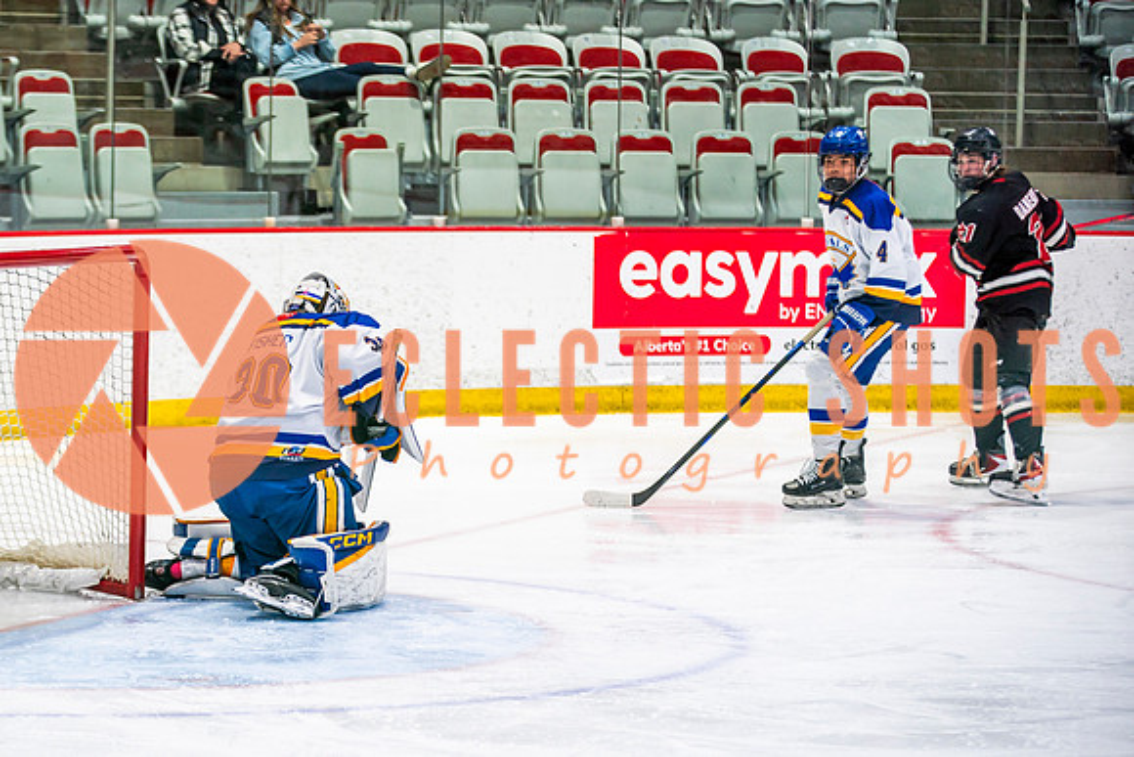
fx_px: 5150
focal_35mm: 163
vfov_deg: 8.4
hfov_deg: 12.5
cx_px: 362
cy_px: 452
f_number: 2.8
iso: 400
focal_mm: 120
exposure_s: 1/640
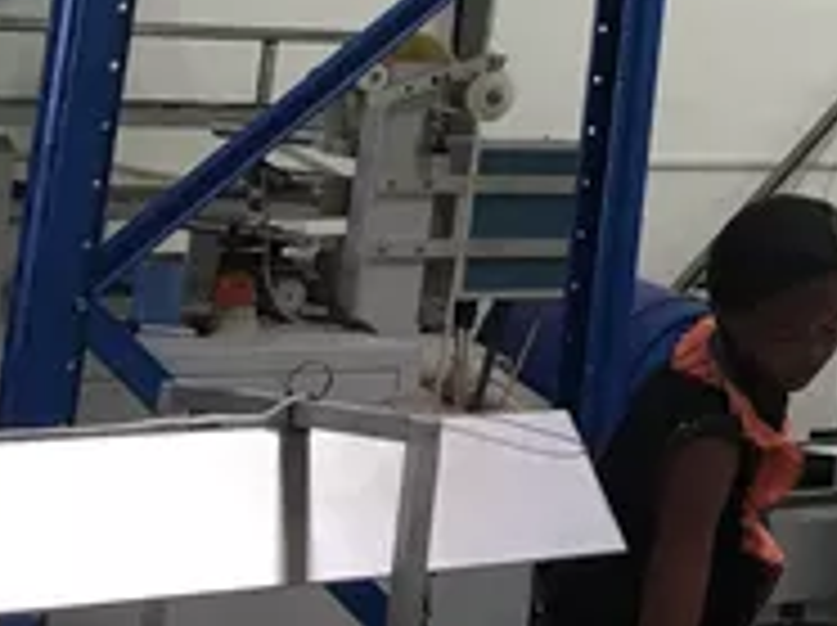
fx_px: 3019
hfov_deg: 13.8
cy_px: -504
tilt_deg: +13.6
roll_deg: -1.7
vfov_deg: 11.0
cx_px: 1584
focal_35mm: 125
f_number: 2.2
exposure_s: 1/33
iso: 50
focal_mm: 4.15
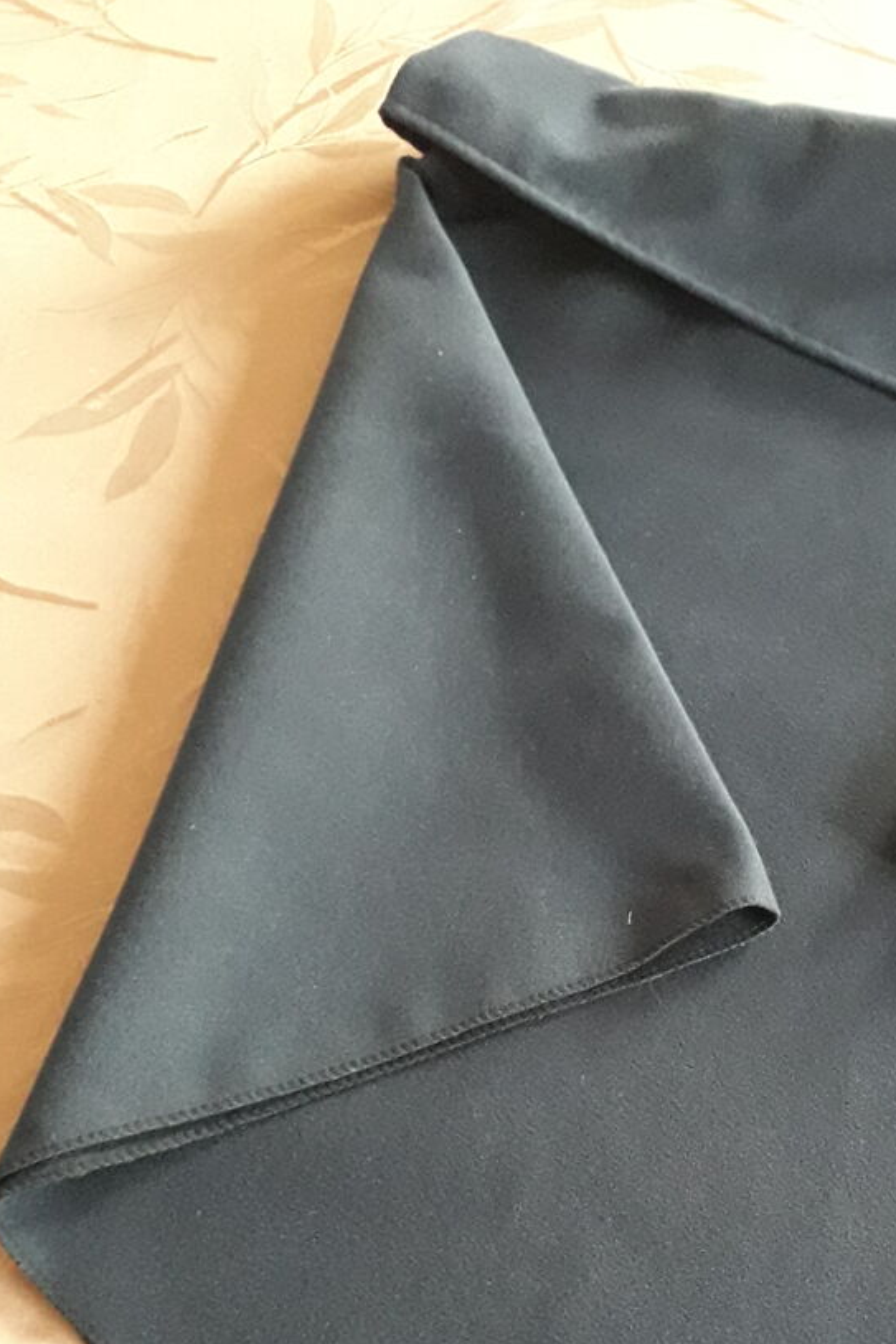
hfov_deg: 28.3
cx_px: 782
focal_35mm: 46
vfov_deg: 41.0
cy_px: 1074
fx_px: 1716
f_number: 1.9
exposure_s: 1/20
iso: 400
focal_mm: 3.6
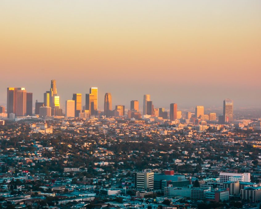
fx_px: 1117
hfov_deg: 13.3
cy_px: 105
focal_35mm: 145
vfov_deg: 10.7
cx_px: 104
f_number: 11
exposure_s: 1/80
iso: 560
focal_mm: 85
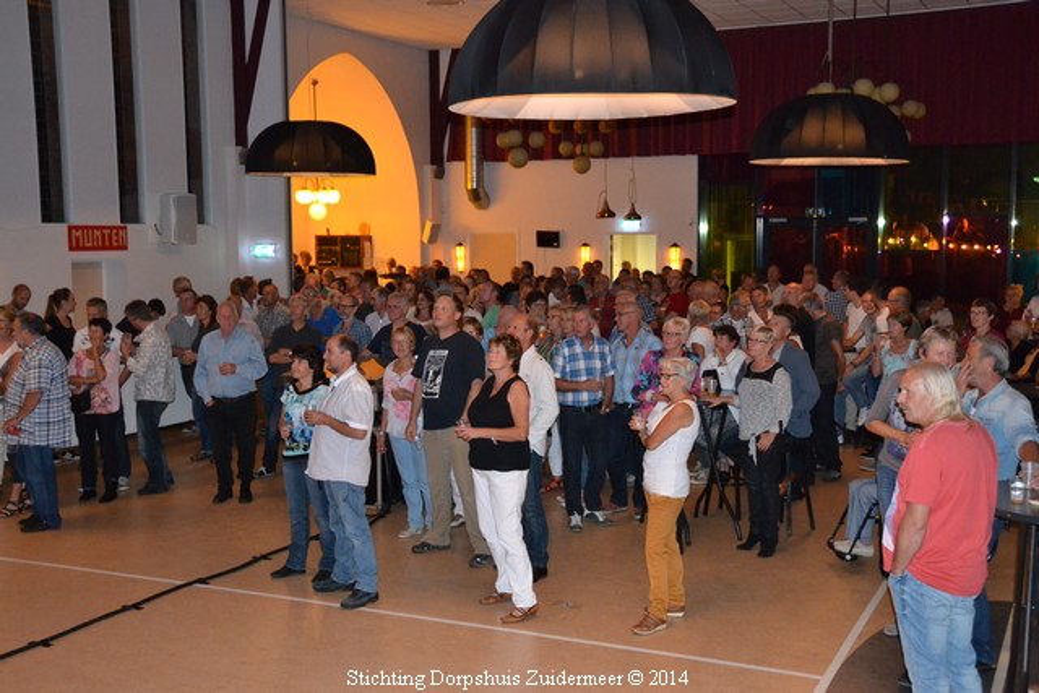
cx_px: 520
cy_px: 346
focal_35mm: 40
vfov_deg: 33.0
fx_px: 1169
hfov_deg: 47.9
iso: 3200
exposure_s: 1/60
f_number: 4
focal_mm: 27
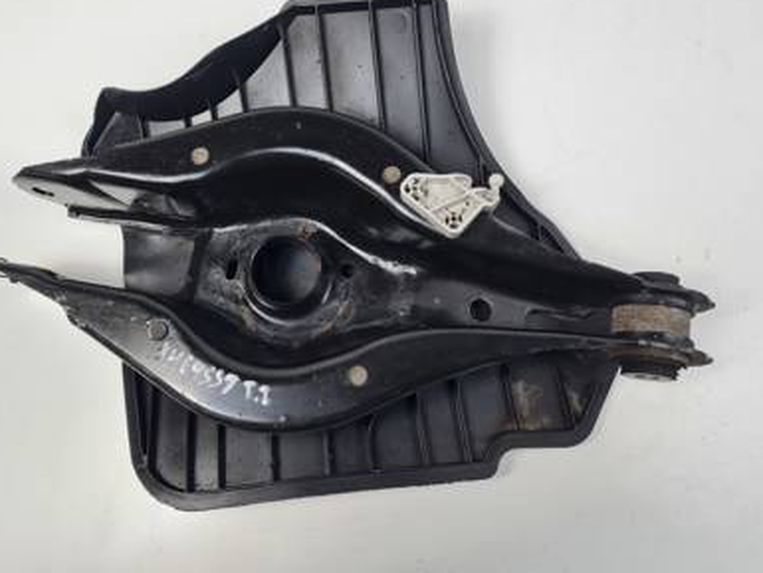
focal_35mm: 27
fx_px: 595
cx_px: 369
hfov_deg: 65.3
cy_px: 284
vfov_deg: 51.4
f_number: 1.8
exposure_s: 1/215
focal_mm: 5.4
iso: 50
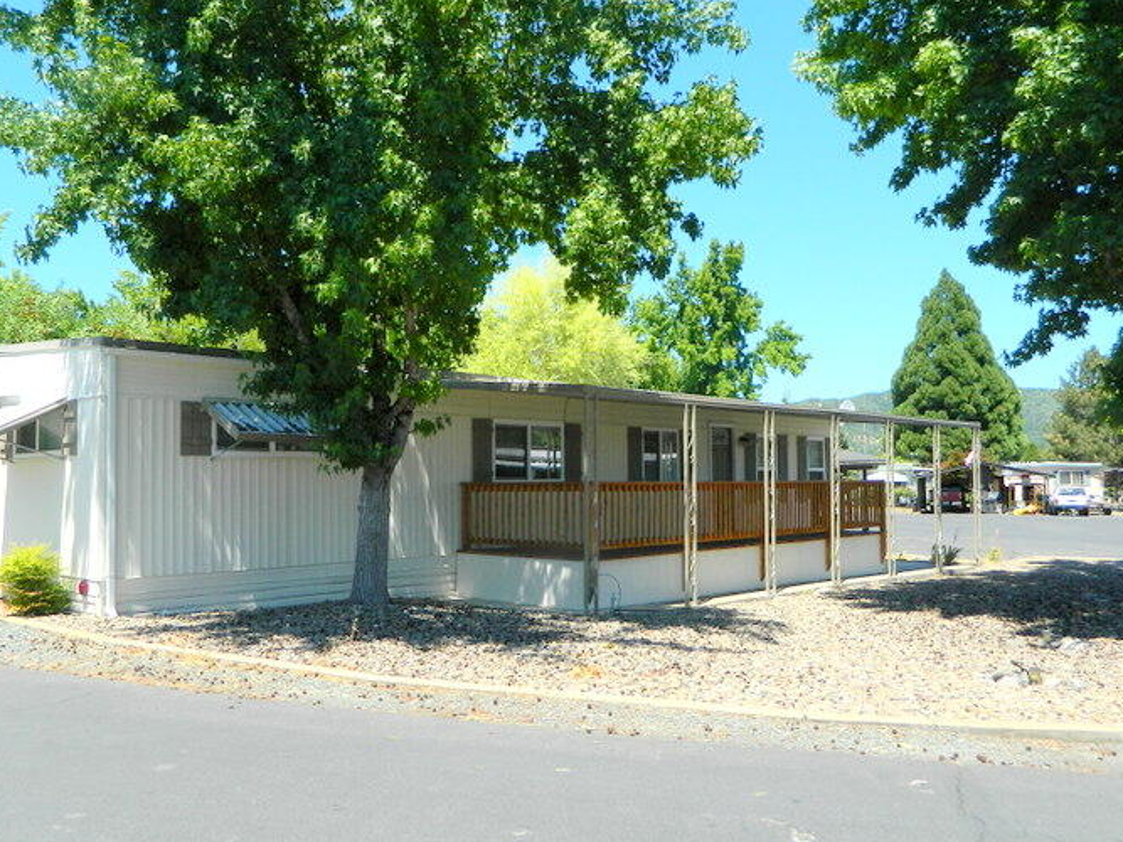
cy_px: 448
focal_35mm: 30
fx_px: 973
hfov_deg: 59.9
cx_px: 527
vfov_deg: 46.8
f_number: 3.1
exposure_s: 1/640
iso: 80
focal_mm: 4.5
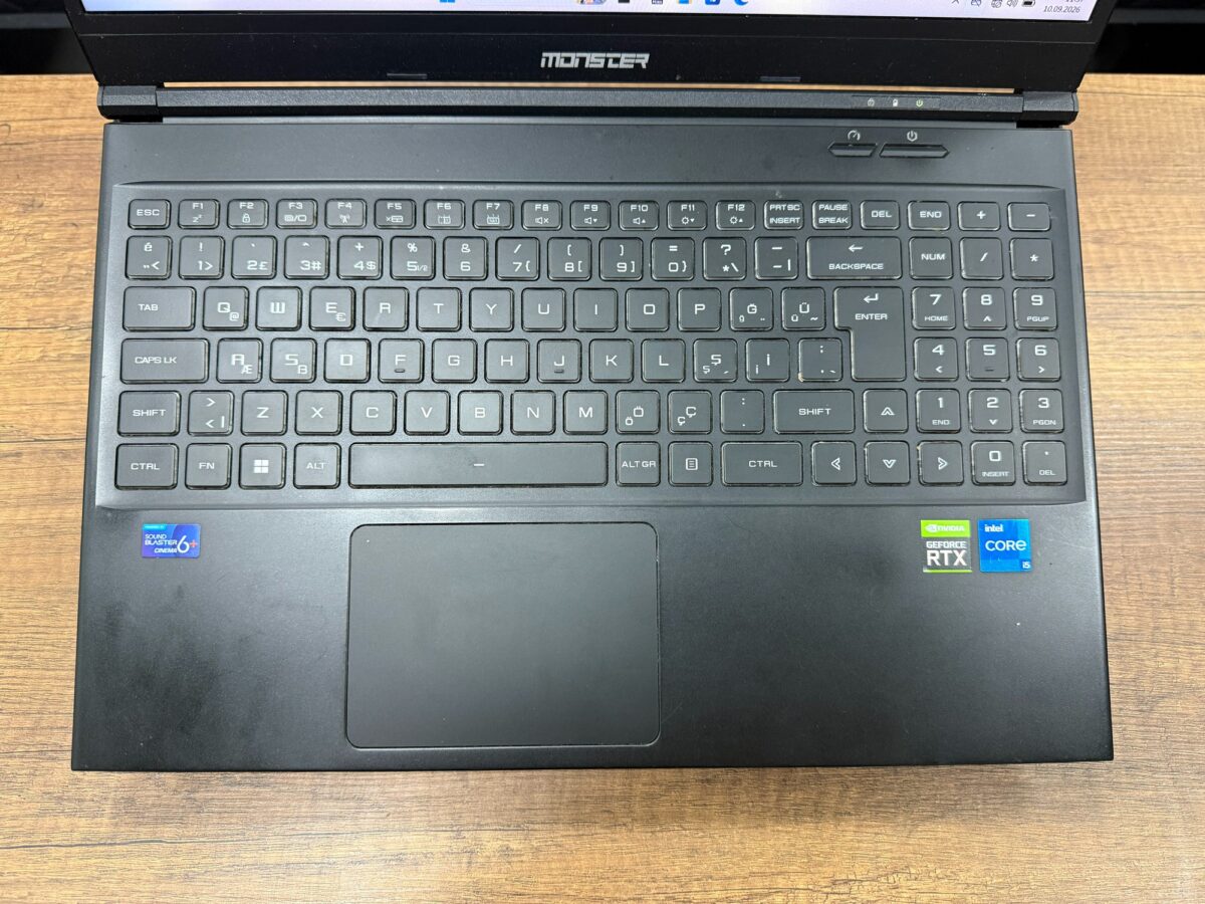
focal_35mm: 24
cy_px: 452
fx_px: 835
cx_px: 602
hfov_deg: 71.6
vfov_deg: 56.8
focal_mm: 6.76
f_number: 1.78
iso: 250
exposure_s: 1/50
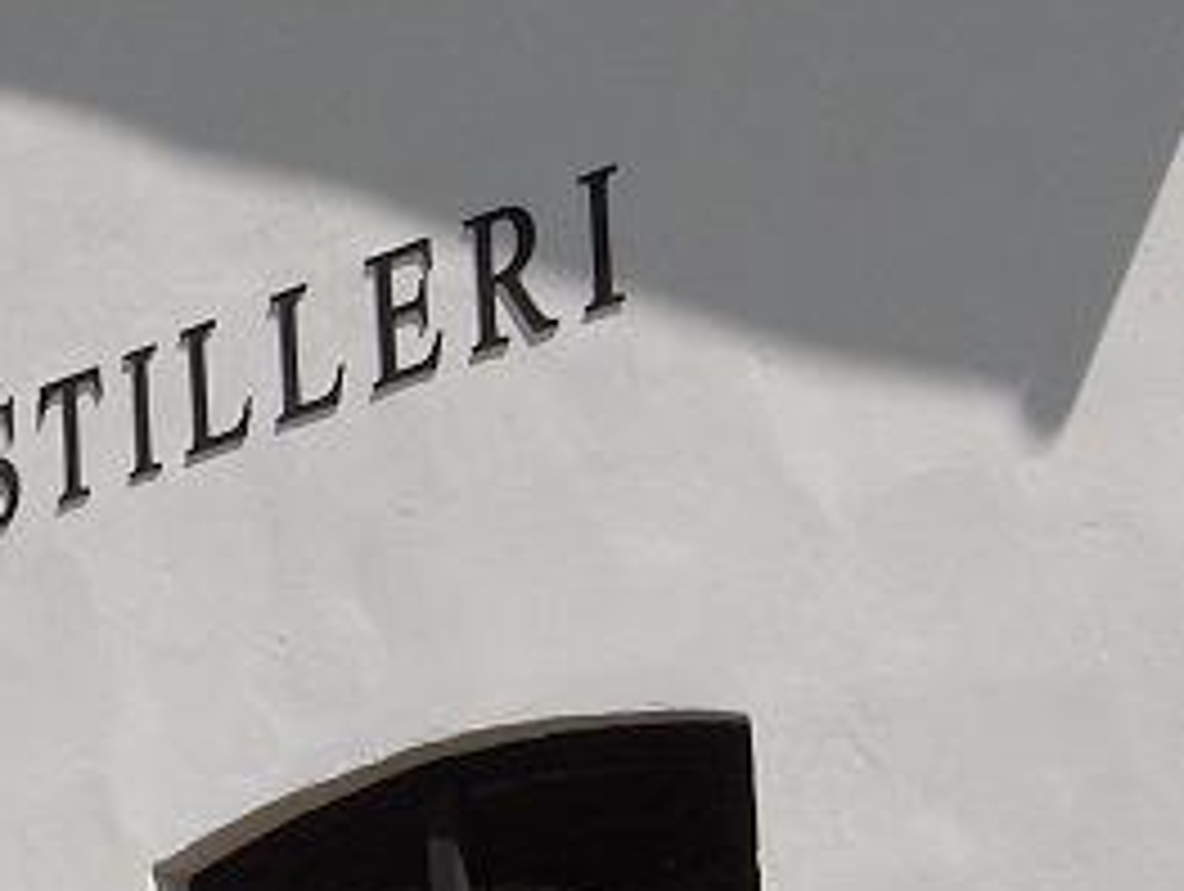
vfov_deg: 8.8
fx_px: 5788
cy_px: 292
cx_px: 72
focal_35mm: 169
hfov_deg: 11.6
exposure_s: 1/1087
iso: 50
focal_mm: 8
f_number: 4.8
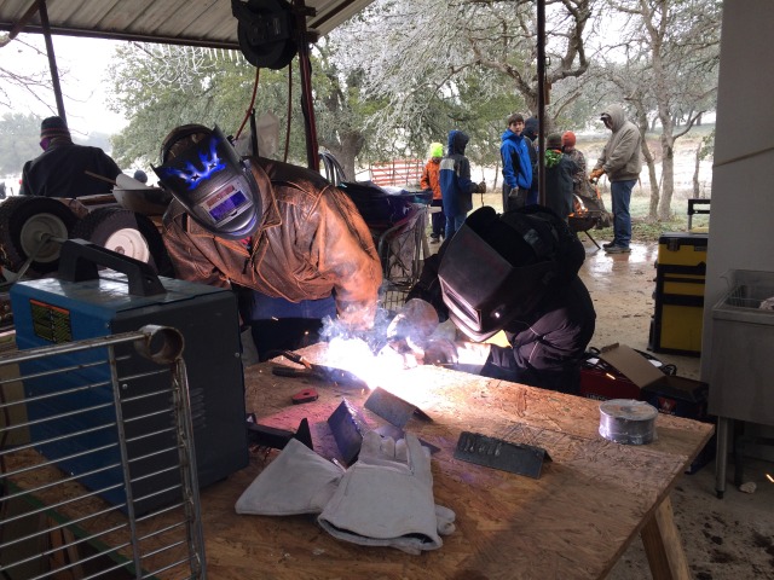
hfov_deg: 61.7
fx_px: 648
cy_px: 290
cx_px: 387
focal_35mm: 29
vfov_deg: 48.2
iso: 50
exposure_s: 1/120
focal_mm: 4.15
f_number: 2.2
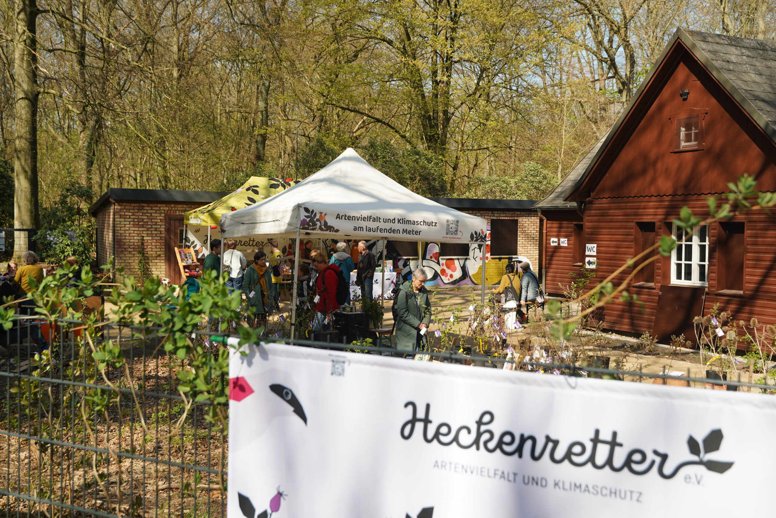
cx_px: 388
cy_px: 259
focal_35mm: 39
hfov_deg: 49.6
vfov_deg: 34.2
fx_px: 841
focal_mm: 39
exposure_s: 1/100
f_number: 4.5
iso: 100
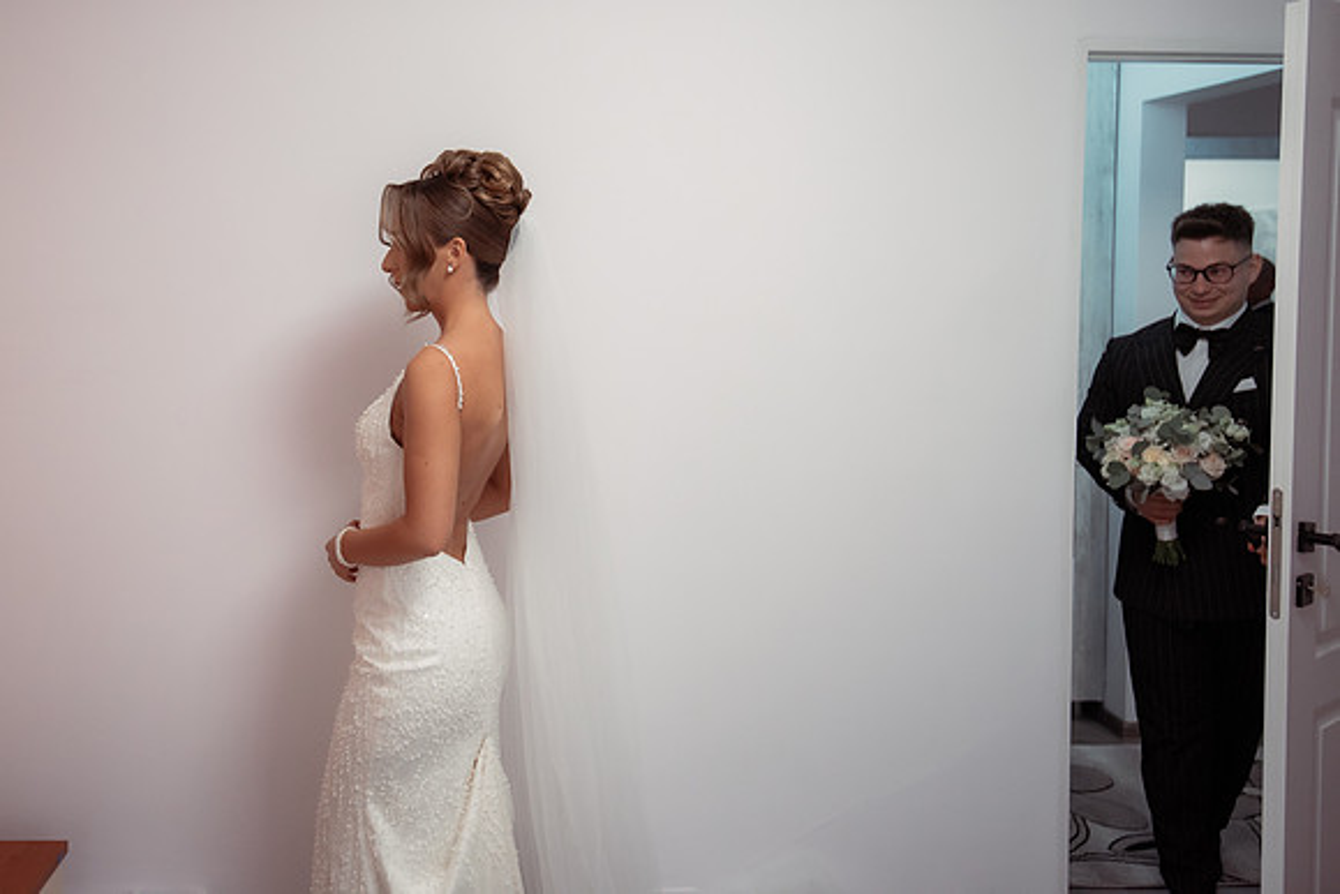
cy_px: 331
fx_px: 1125
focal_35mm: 30
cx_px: 496
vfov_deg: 43.0
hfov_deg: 60.7
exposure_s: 1/640
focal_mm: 24
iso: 1250
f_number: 2.8
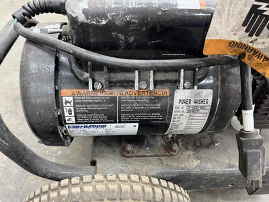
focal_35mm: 26
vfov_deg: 53.1
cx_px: 134
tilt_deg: -45.1
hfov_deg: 67.3
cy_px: 101
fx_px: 202
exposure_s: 1/60
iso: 320
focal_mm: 5.1
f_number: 1.6
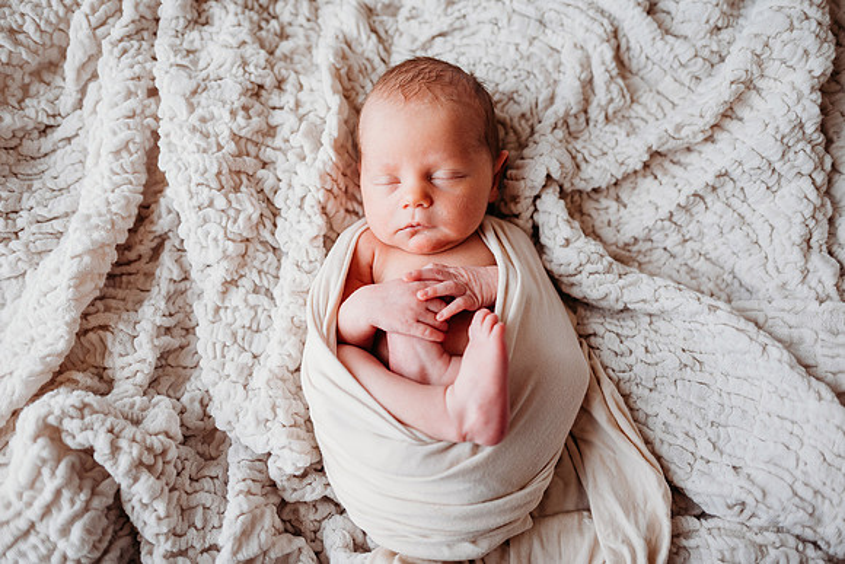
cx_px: 422
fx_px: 563
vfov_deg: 53.2
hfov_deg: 73.7
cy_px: 282
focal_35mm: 24
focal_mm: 24
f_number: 2.2
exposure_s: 1/200
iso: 80
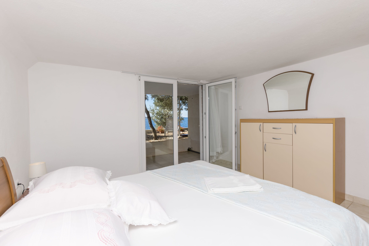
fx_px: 154
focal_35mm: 15
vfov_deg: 77.3
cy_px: 123
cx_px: 184
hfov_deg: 100.4
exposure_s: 1/160
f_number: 8
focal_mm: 10
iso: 100
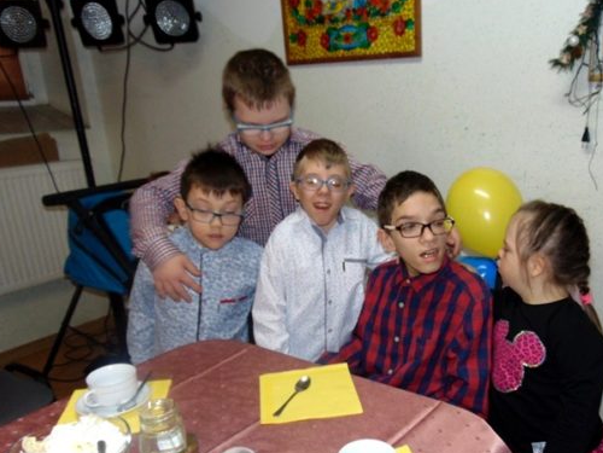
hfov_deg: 56.3
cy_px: 286
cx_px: 367
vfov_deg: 43.8
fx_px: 557
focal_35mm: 32
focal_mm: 4.5
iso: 200
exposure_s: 1/30
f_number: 3
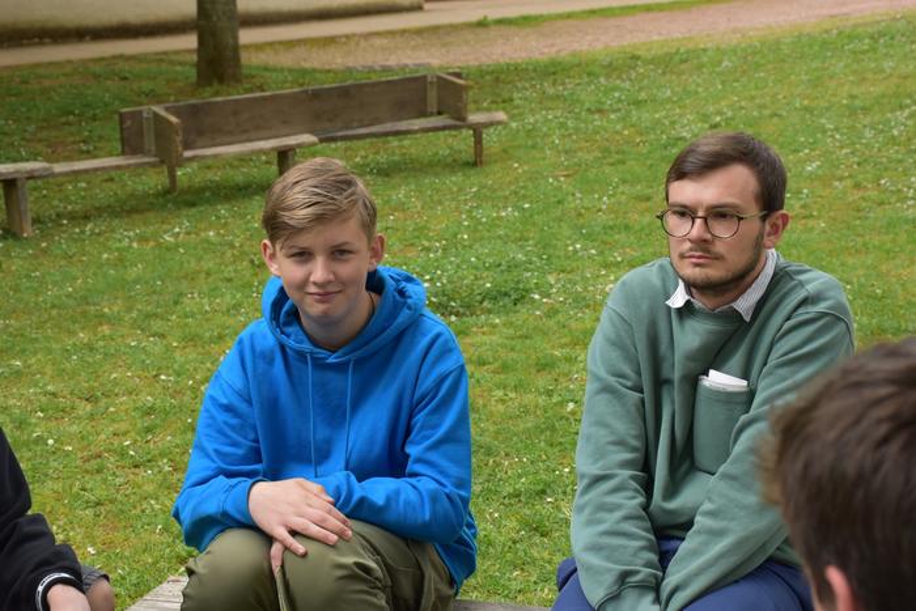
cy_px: 306
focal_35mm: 78
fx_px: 1985
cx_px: 458
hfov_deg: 26.0
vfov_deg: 17.5
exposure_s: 1/200
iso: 400
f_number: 7.1
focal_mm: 52
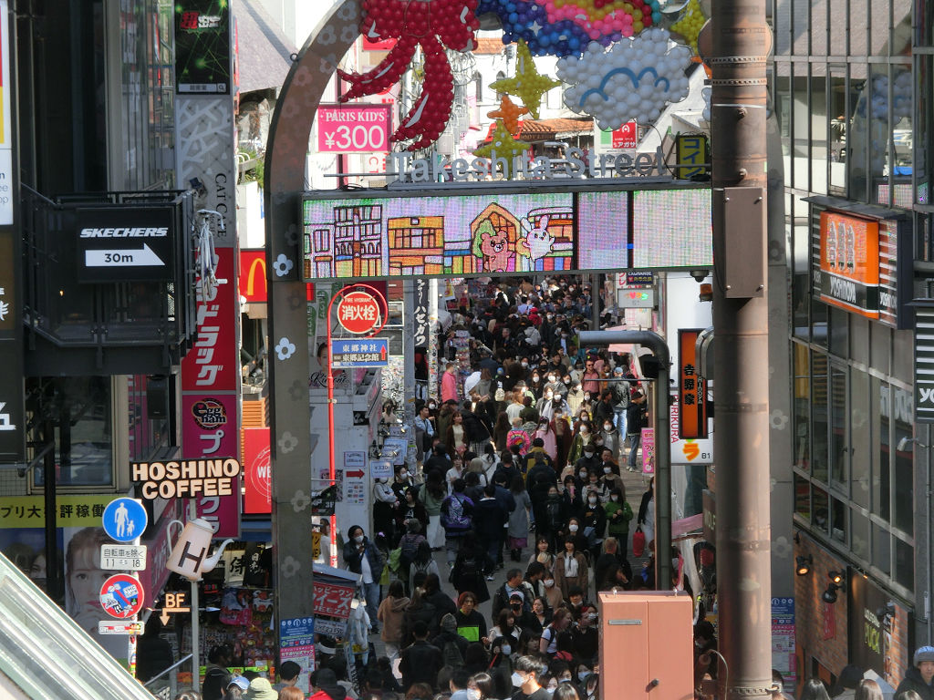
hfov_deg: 12.5
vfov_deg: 9.4
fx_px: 4263
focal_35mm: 158
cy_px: 350
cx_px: 467
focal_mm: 27.9
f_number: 5.3
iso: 80
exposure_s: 1/200
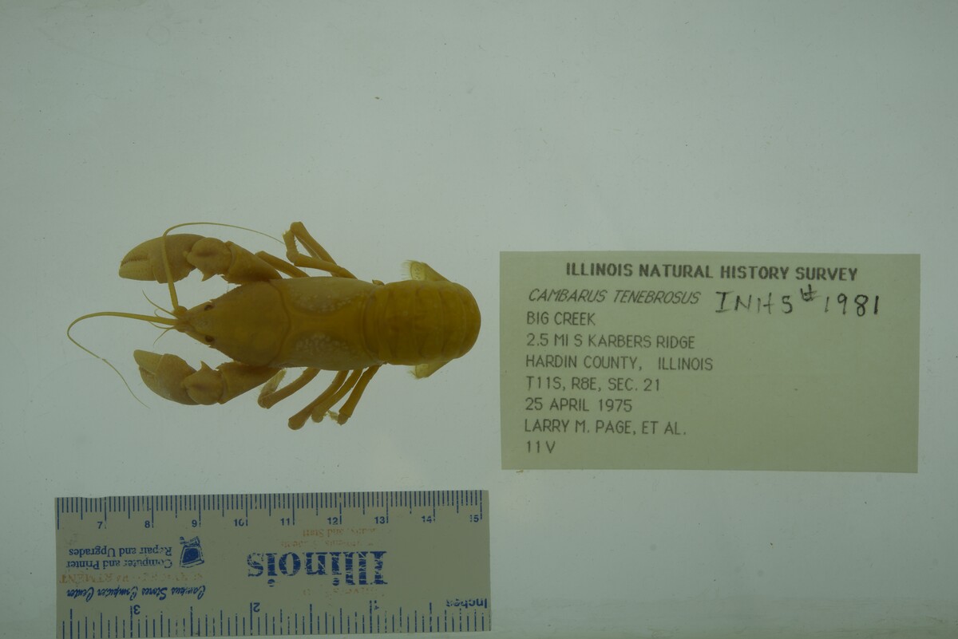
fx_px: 1597
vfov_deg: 22.6
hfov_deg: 33.4
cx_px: 479
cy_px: 320
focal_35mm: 60
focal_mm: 60
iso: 50
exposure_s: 1/100
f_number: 9
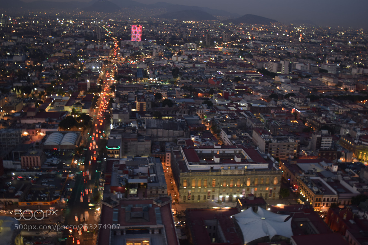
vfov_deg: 35.5
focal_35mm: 38
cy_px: 122
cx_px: 184
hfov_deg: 51.3
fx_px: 383
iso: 100
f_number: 4
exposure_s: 1/1.6
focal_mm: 25
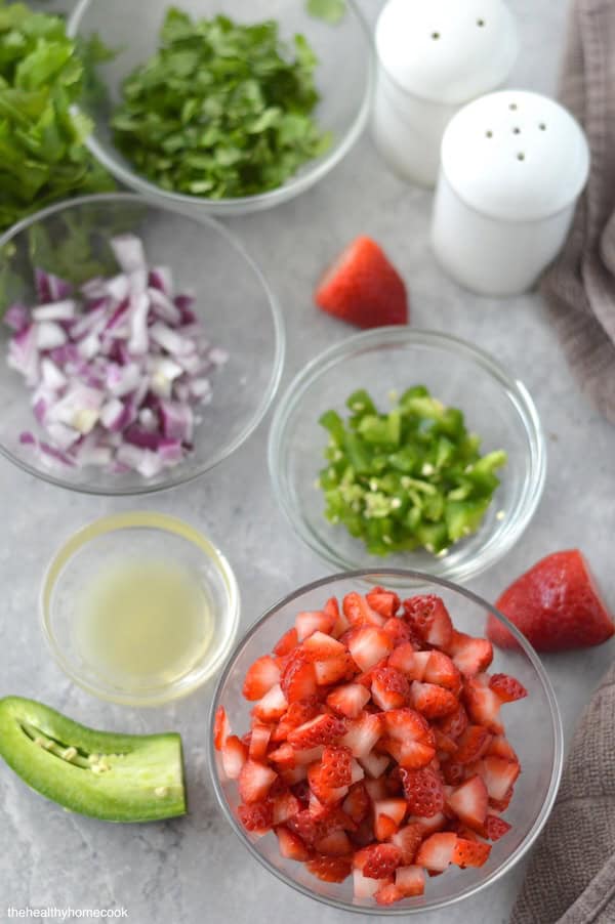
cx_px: 308
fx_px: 1925
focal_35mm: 75
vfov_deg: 27.0
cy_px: 462
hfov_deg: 18.2
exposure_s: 1/500
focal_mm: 50
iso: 1600
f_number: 2.2
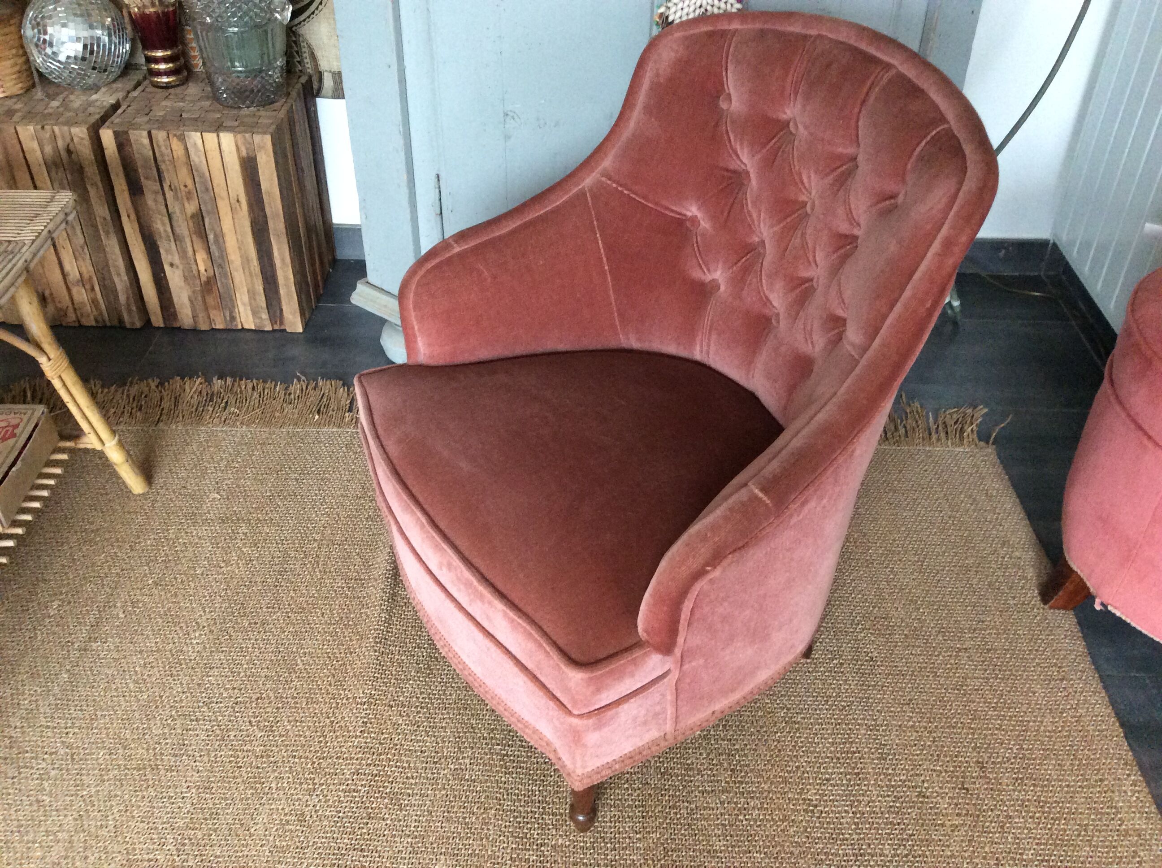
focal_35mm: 32
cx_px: 581
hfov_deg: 56.9
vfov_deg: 44.1
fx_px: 1073
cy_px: 434
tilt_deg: -37.9
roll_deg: +0.2
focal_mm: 3.3
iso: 250
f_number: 2.4
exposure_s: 1/25
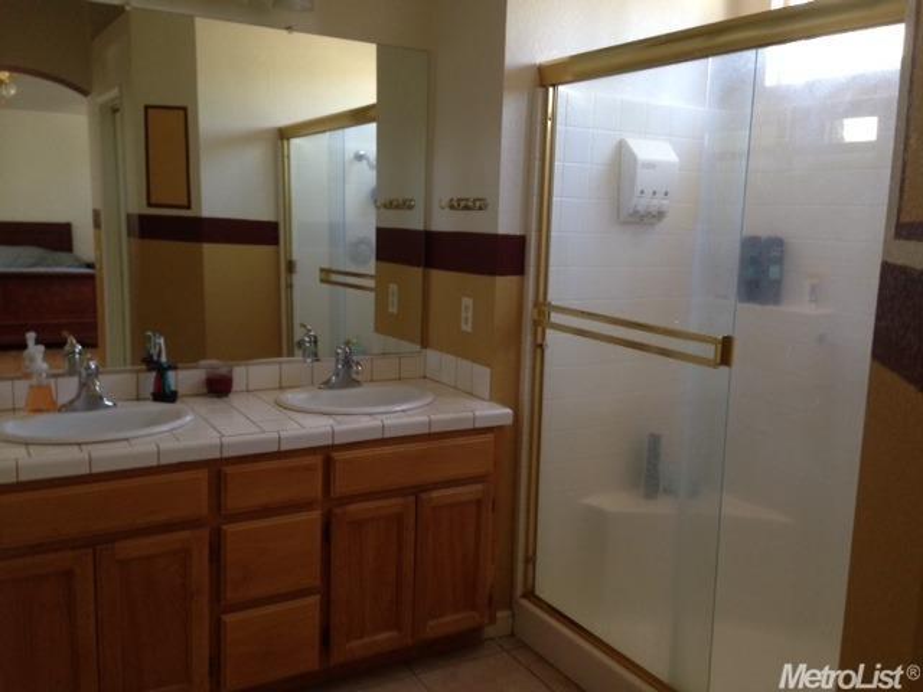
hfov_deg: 55.4
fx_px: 880
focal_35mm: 33
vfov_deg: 42.9
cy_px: 346
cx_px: 462
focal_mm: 4.12
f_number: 2.4
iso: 100
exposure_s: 1/20
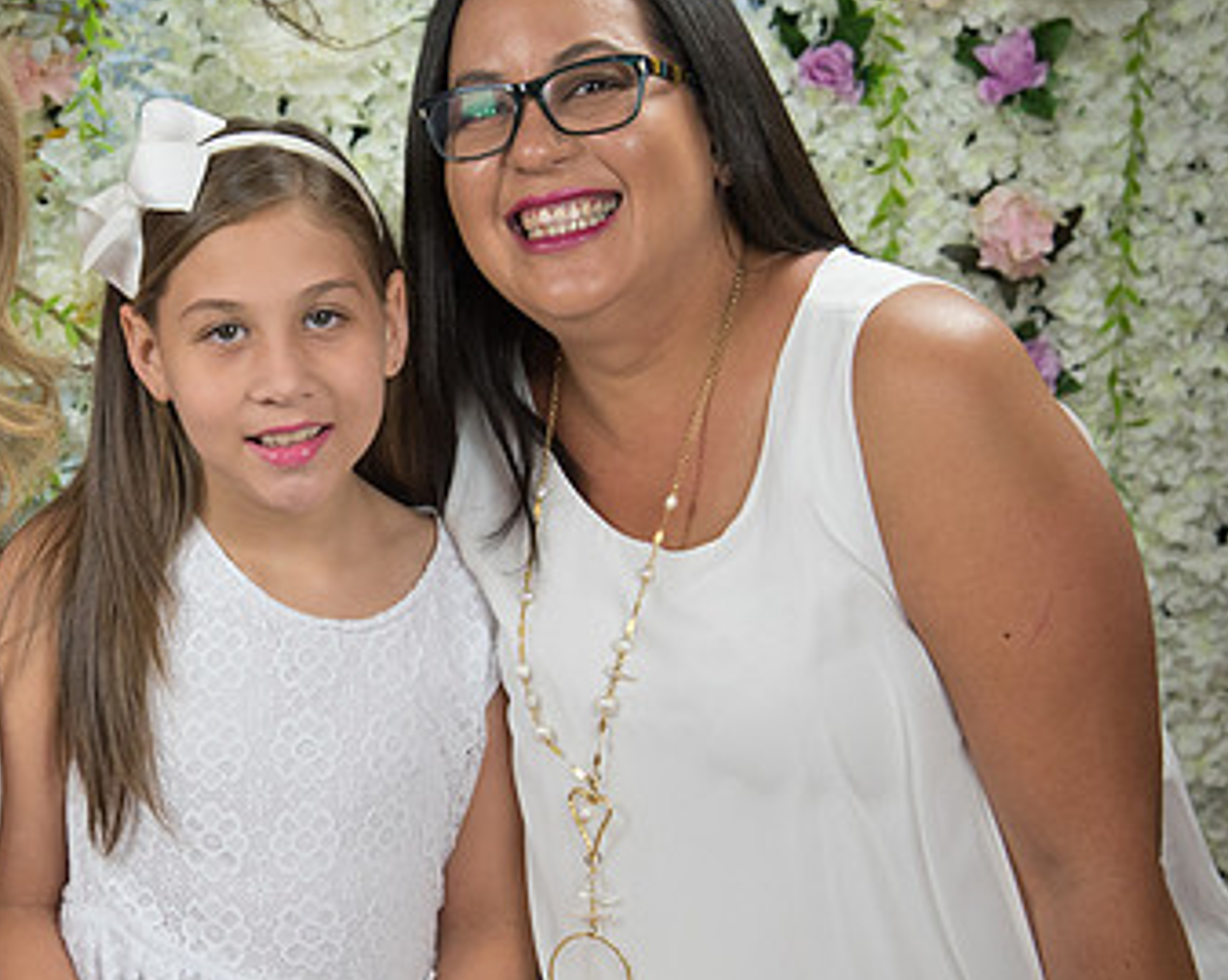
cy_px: 508
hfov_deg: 17.9
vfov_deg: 14.5
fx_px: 3849
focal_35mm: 106
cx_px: 169
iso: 1250
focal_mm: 55
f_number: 5
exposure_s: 1/125
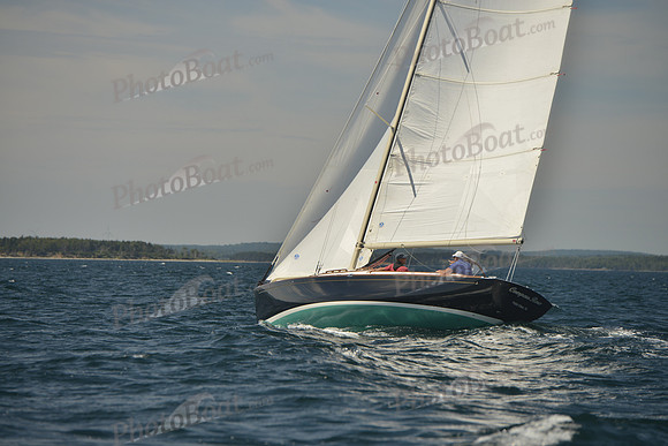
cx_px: 334
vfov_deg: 7.0
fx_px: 3619
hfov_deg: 10.5
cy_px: 223
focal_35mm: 195
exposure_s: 1/1000
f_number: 6.3
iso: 200
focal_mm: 195
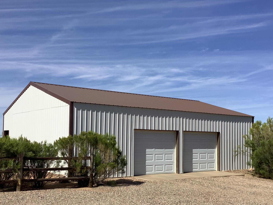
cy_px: 126
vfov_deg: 32.7
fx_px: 347
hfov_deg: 42.9
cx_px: 142
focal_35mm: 44
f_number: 2.4
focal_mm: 3.3
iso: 25
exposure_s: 1/2262
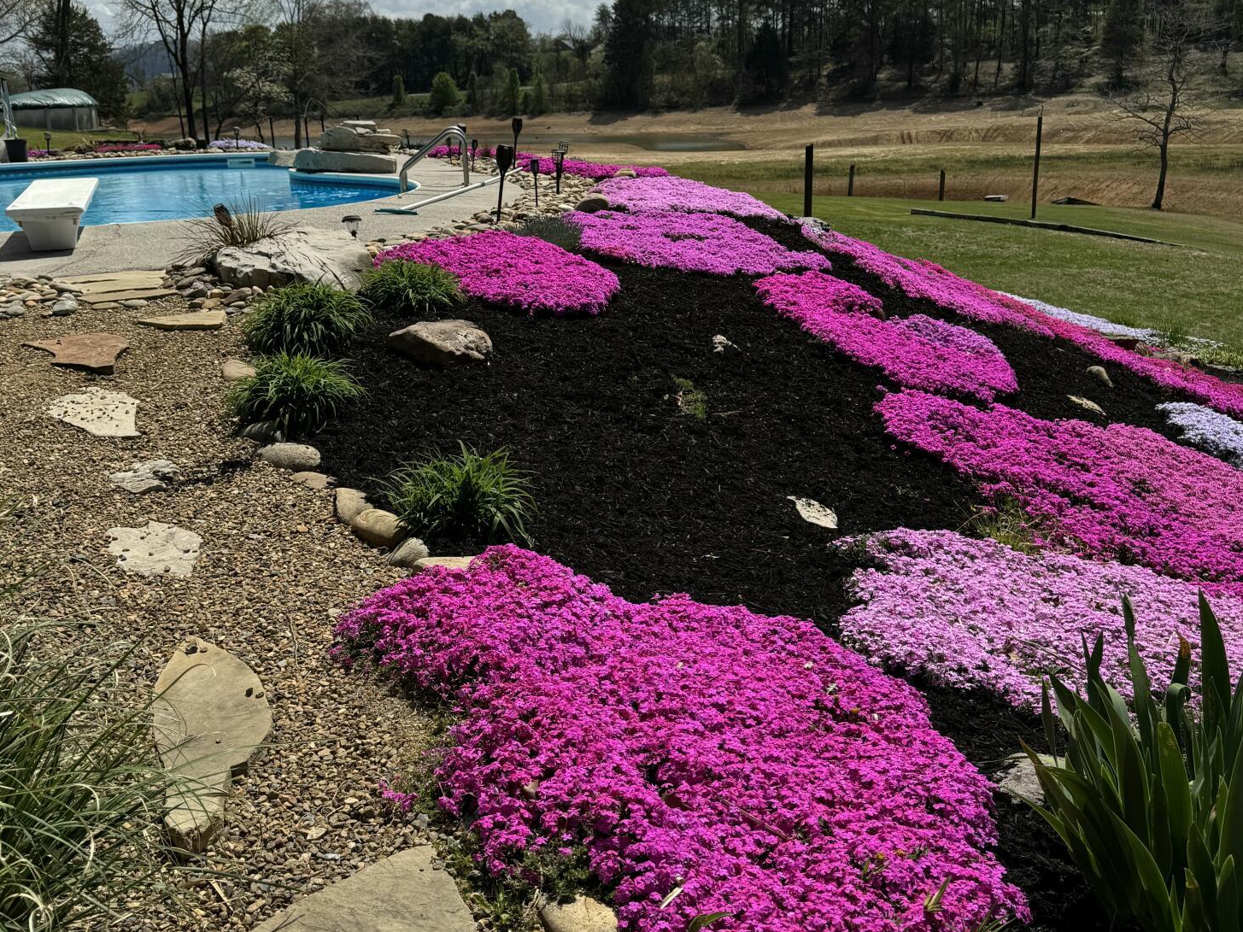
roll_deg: +2.2
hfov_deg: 55.4
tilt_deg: -14.4
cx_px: 612
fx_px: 1185
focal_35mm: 33
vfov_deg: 42.8
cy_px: 394
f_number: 1.78
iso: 80
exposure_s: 1/7937
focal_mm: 6.76
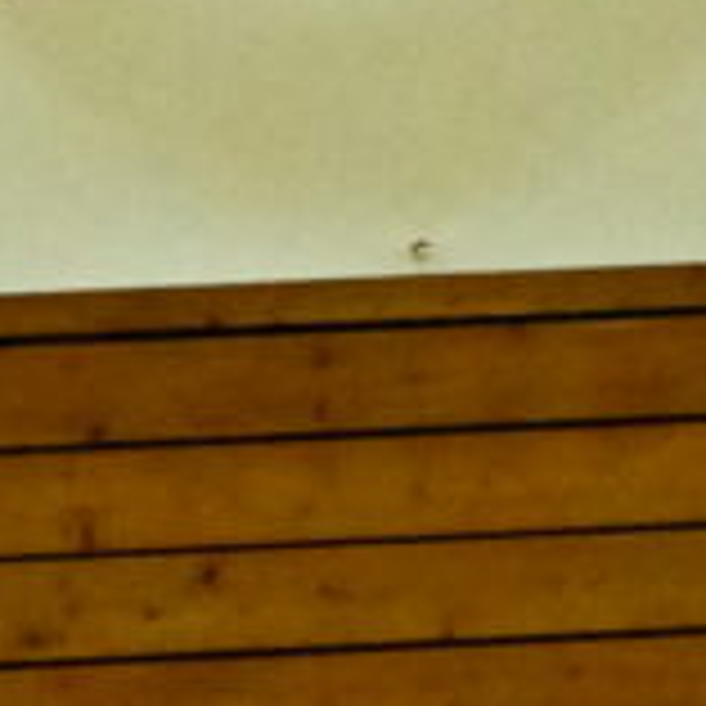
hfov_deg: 1.5
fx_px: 26420
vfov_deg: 1.5
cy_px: 1556
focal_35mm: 1145
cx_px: 1390
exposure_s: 1/320
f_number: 4
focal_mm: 35.6
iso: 1600
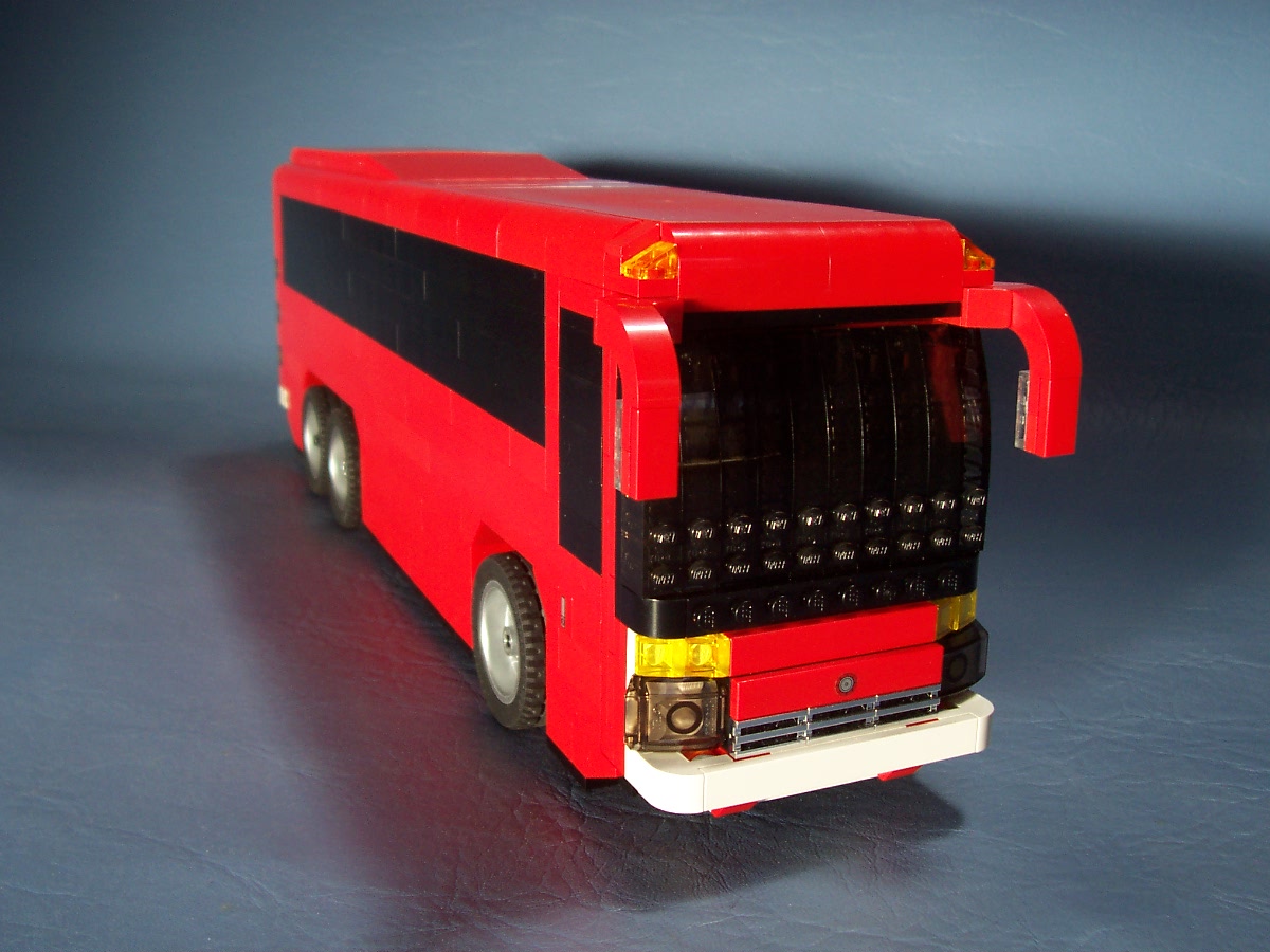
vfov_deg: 38.7
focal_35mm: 37
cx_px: 635
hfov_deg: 50.1
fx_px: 1357
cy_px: 476
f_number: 2.8
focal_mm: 5.6
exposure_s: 1/350
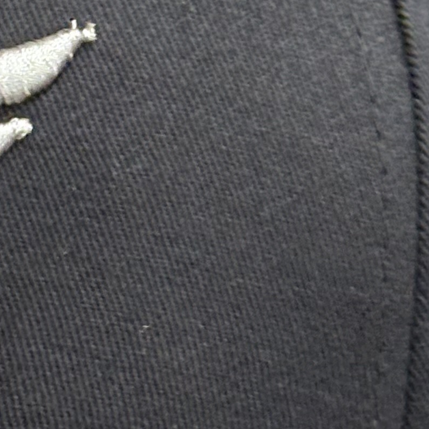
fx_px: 3267
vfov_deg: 7.5
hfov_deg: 7.5
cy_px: 377
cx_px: -9
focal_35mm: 233
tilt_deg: -29.6
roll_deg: -2.2
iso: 200
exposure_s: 1/33
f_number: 1.6
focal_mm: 5.96
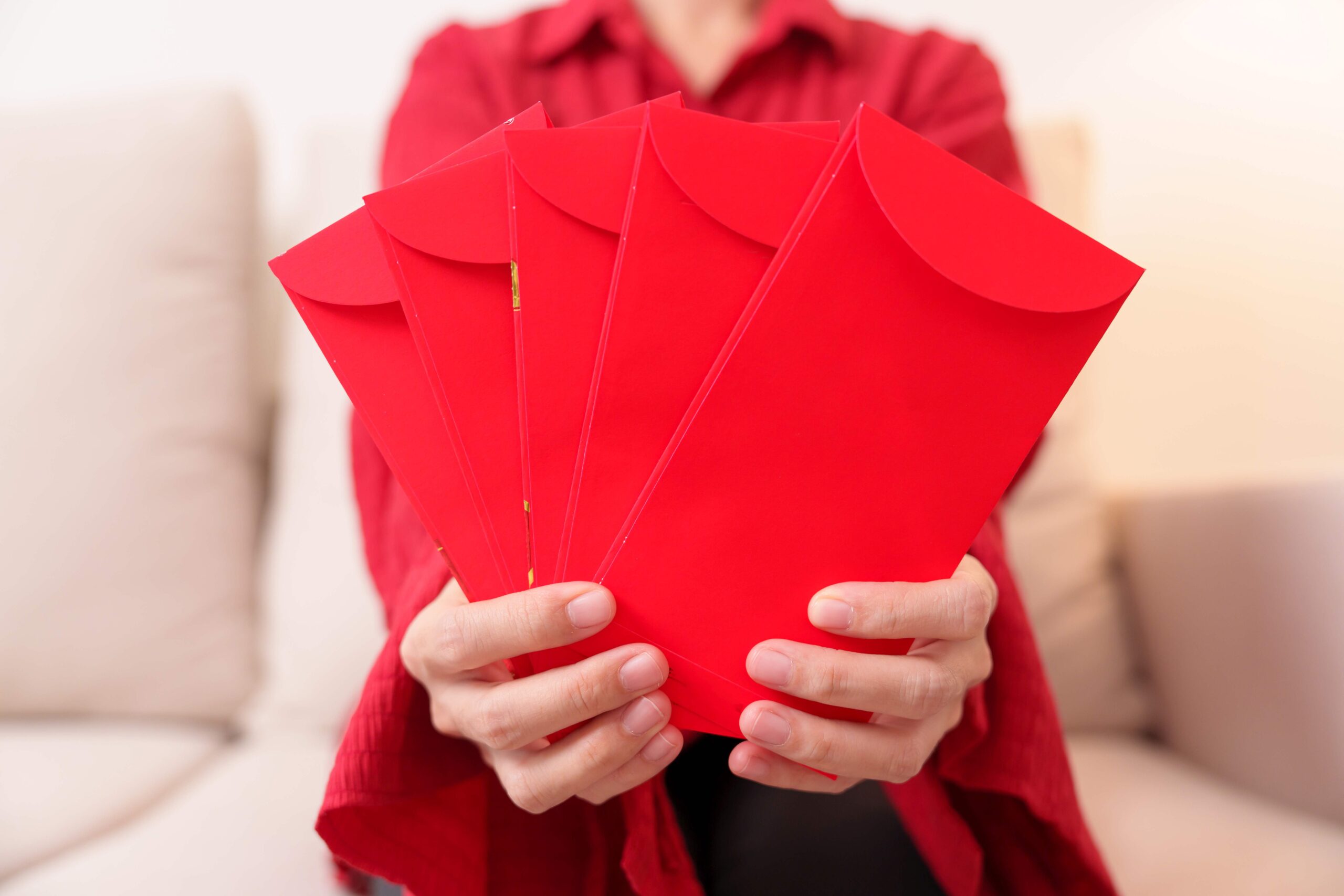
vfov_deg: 36.9
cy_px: 448
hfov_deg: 53.1
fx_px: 1344
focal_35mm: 36
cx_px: 672
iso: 250
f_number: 2.8
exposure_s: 1/80
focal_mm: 36
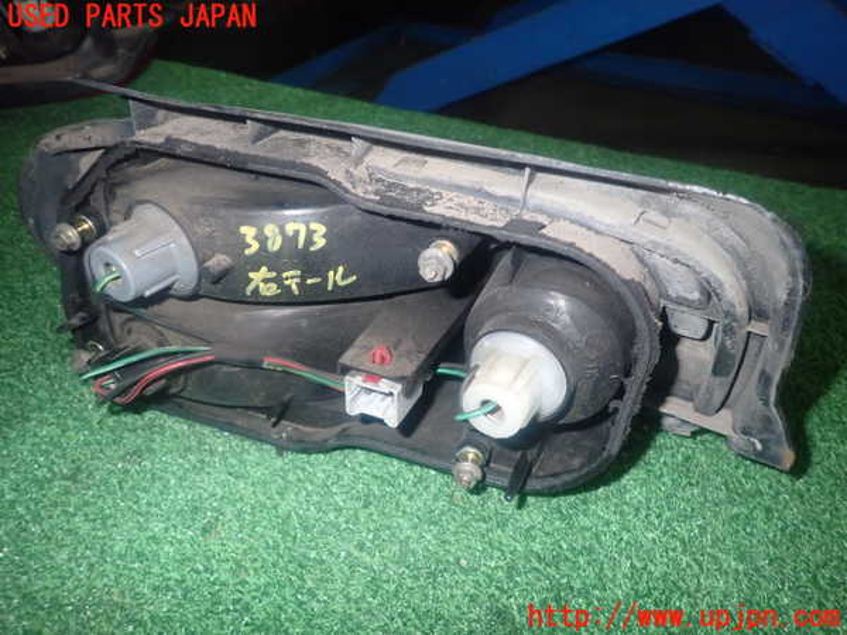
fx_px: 612
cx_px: 424
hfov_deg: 69.4
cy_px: 318
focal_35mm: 25
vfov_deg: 54.9
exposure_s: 1/30
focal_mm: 4.5
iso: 640
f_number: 5.6
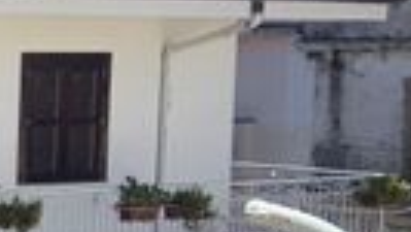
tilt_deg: -9.1
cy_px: 179
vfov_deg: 9.5
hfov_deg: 13.3
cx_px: -513
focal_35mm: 128
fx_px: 1396
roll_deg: +0.5
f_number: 1.8
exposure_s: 1/1992
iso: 25
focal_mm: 4.25
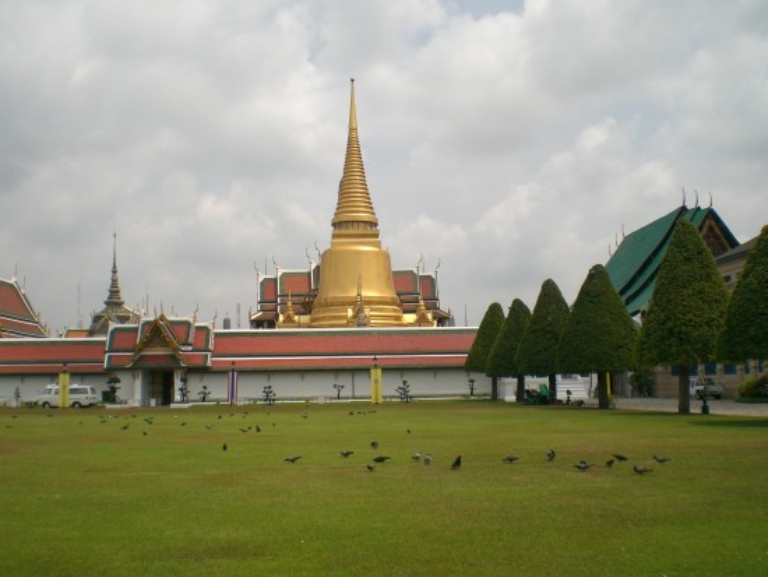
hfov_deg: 49.0
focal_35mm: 38
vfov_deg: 37.7
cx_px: 384
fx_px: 843
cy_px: 288
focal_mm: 6.3
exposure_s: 1/800
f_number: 4.4
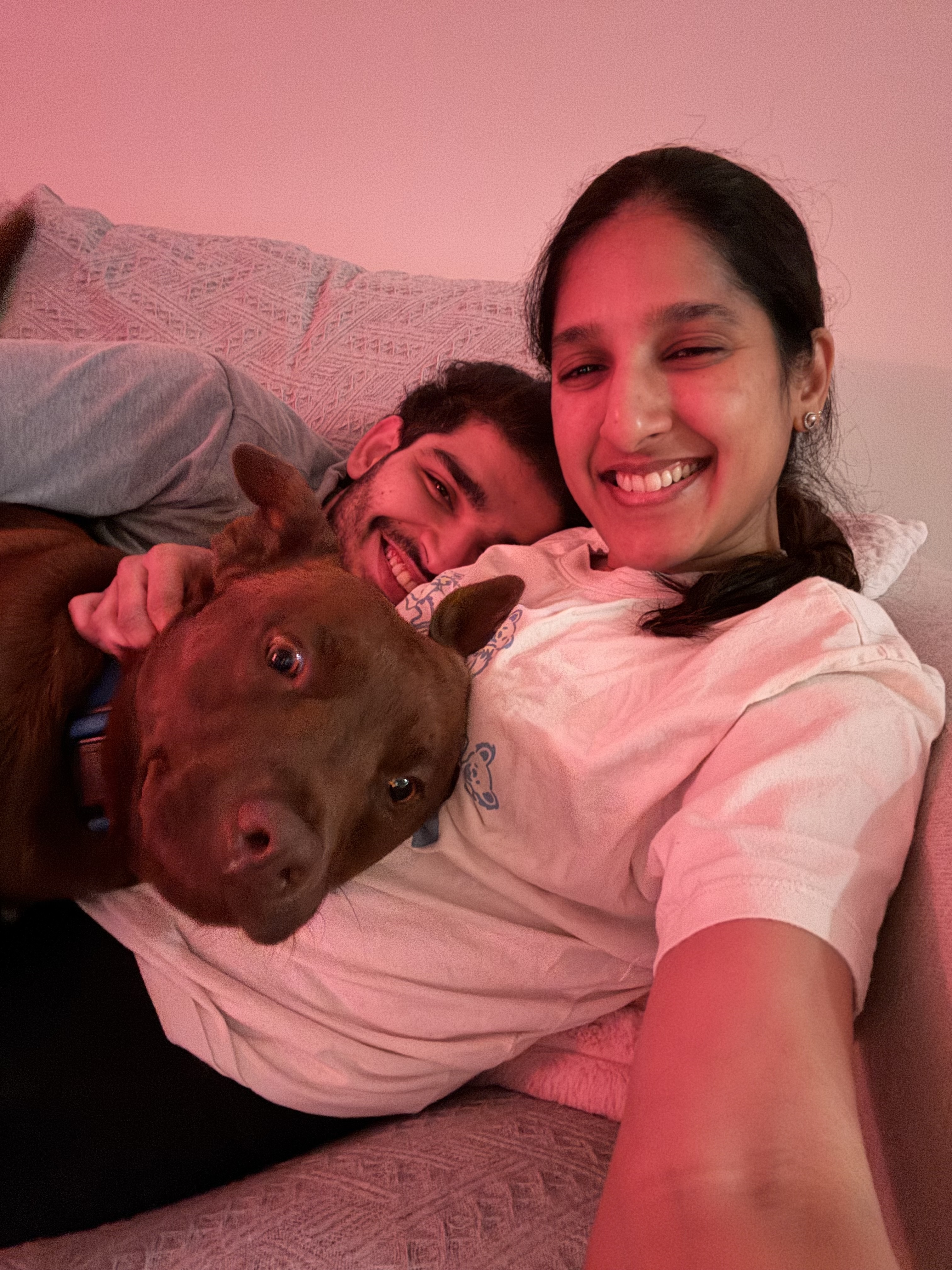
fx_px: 843
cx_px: 476
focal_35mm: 23
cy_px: 635
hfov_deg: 58.9
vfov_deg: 73.9
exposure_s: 1/15
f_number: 1.9
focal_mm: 2.69
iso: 1250
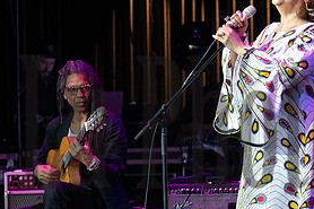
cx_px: 95
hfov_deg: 4.1
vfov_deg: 2.7
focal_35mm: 501
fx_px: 4367
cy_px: 129
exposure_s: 1/200
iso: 3200
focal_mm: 160
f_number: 5.6
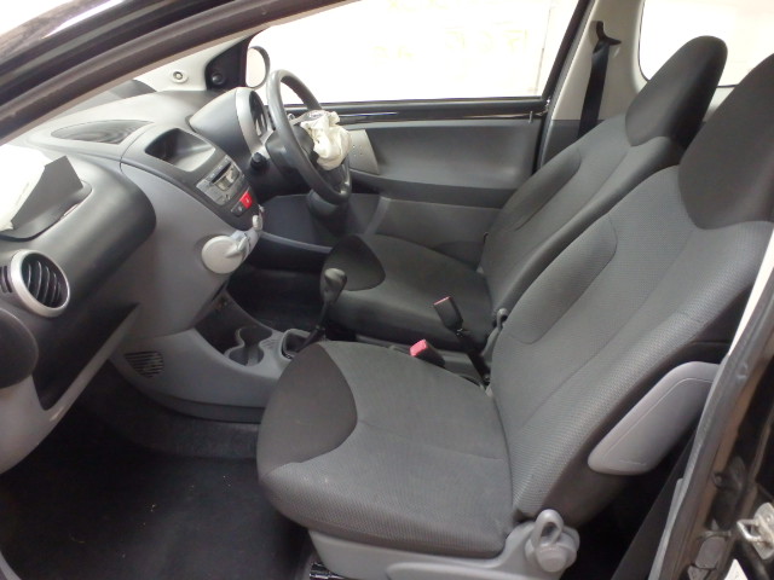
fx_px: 626
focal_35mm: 28
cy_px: 290
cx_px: 387
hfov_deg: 63.4
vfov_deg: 49.7
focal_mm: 5
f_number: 3.9
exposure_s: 1/25
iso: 800
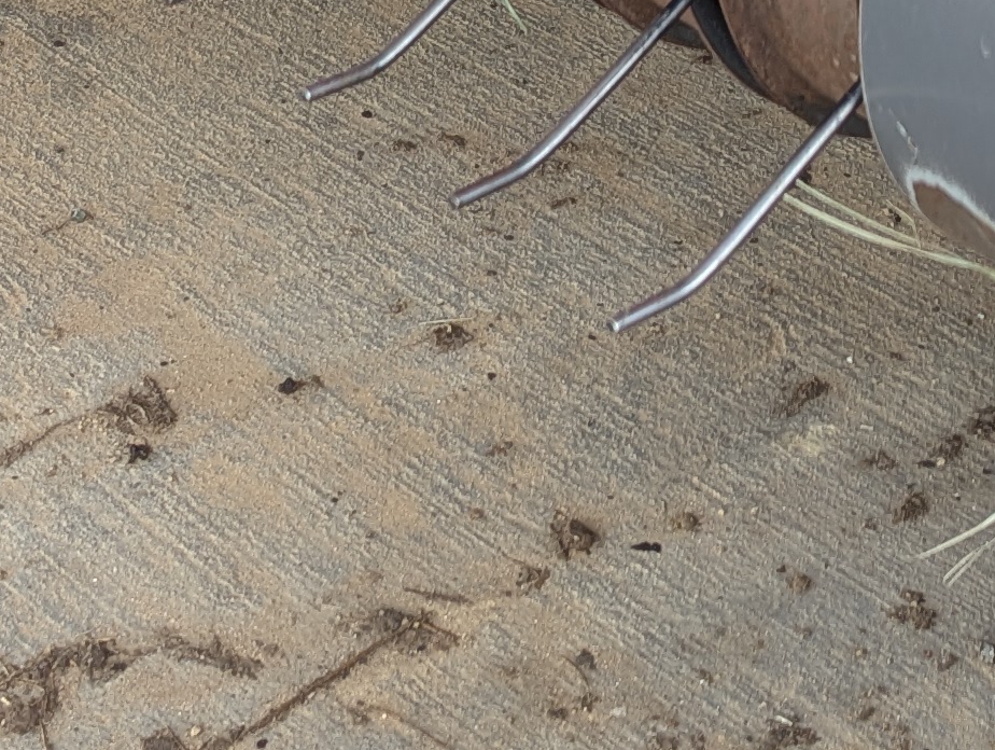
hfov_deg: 18.3
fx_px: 3052
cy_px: -454
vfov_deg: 13.1
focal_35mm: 106
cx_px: 121
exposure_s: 1/203
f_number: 1.85
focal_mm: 6.81
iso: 56
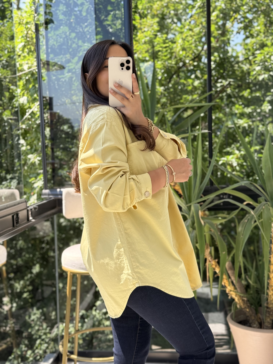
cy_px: 182
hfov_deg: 30.3
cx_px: 136
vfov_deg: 39.7
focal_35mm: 48
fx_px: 505
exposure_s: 1/442
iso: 80
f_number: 1.78
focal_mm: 6.76
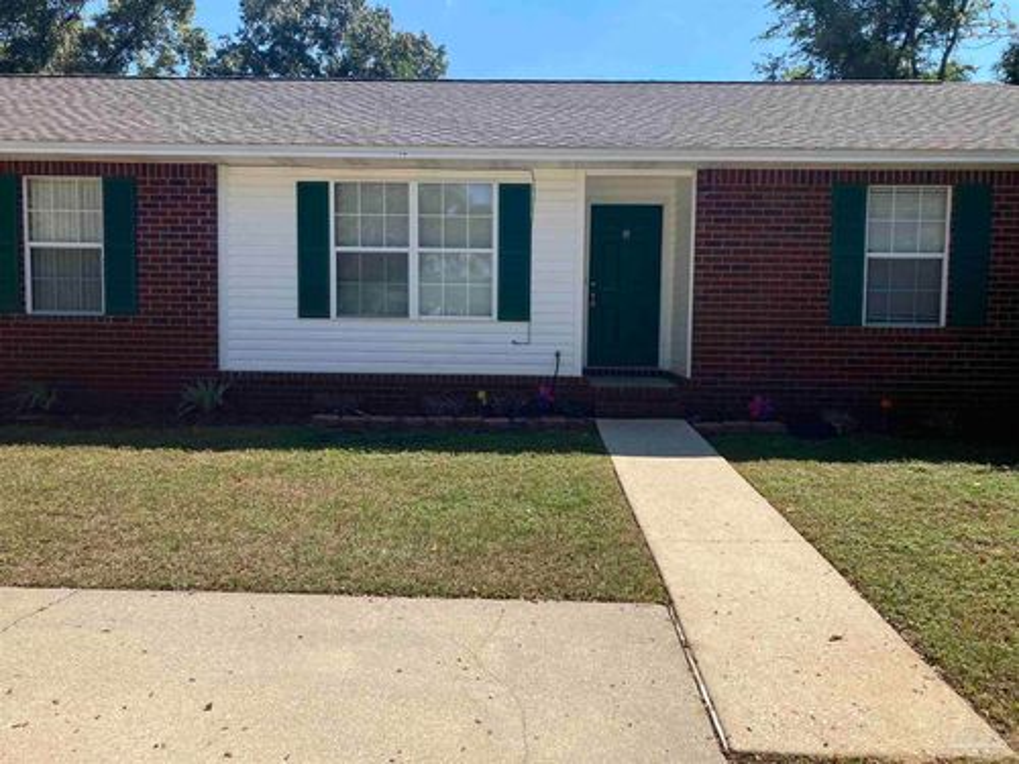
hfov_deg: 63.4
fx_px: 824
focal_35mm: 28
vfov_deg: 49.7
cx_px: 510
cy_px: 382
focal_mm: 3.99
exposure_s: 1/1621
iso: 32
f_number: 1.8
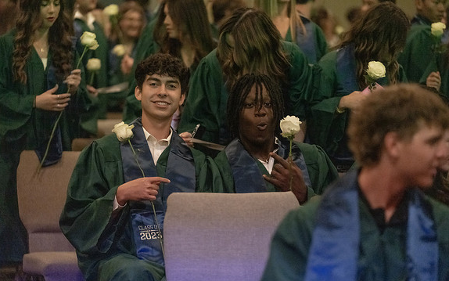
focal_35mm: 137
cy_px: 139
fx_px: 1677
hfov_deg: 15.3
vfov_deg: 9.6
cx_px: 226
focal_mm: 133
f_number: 2.8
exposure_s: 1/320
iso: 20000
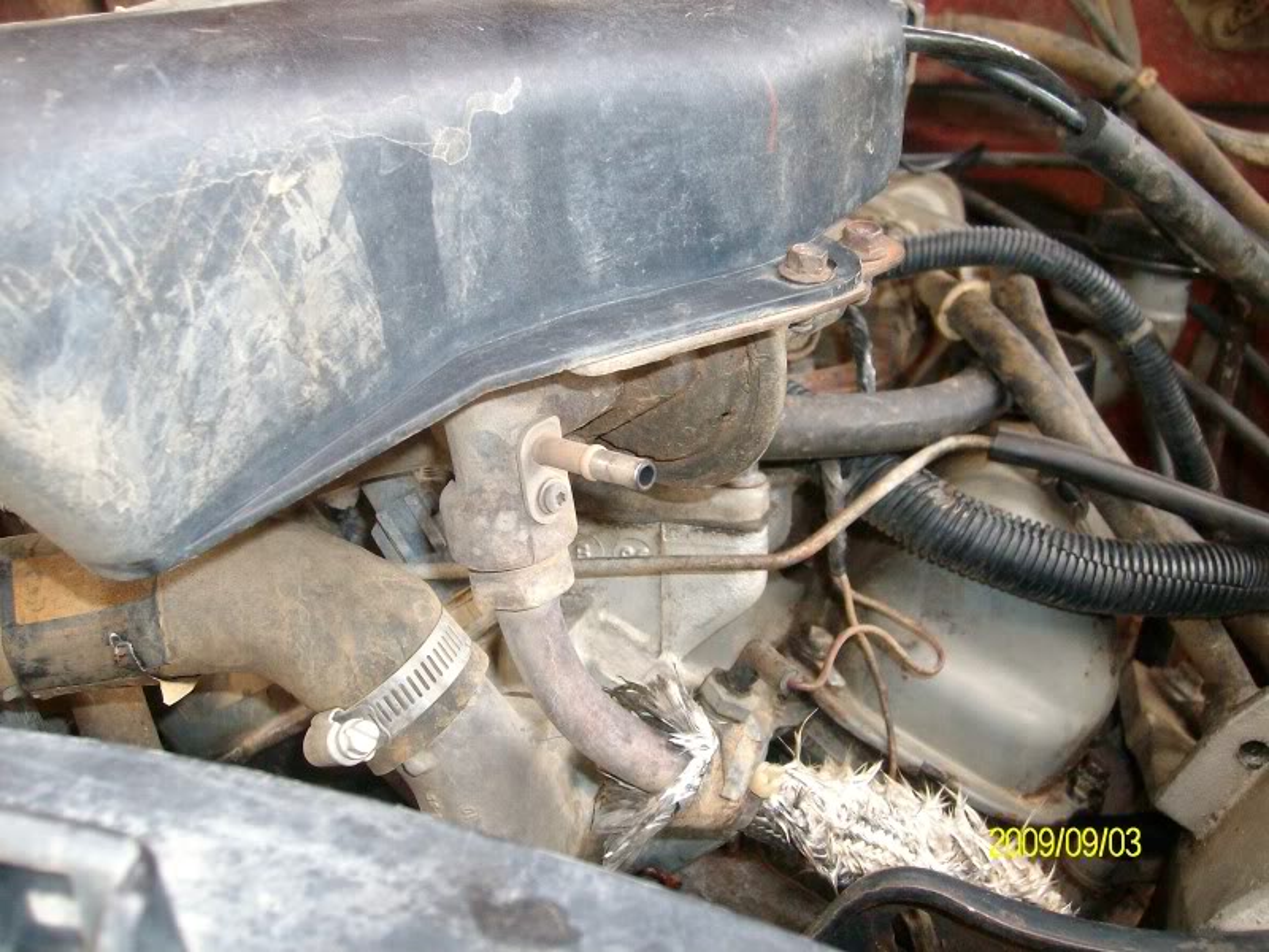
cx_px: 634
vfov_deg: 40.7
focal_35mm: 35
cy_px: 476
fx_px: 1283
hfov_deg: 52.6
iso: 200
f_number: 2.8
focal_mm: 5.8
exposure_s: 1/40
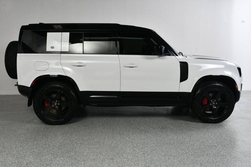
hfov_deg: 55.8
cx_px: 126
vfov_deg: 38.9
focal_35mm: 34
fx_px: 237
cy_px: 84
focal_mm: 23
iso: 100
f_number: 13
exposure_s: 1/160
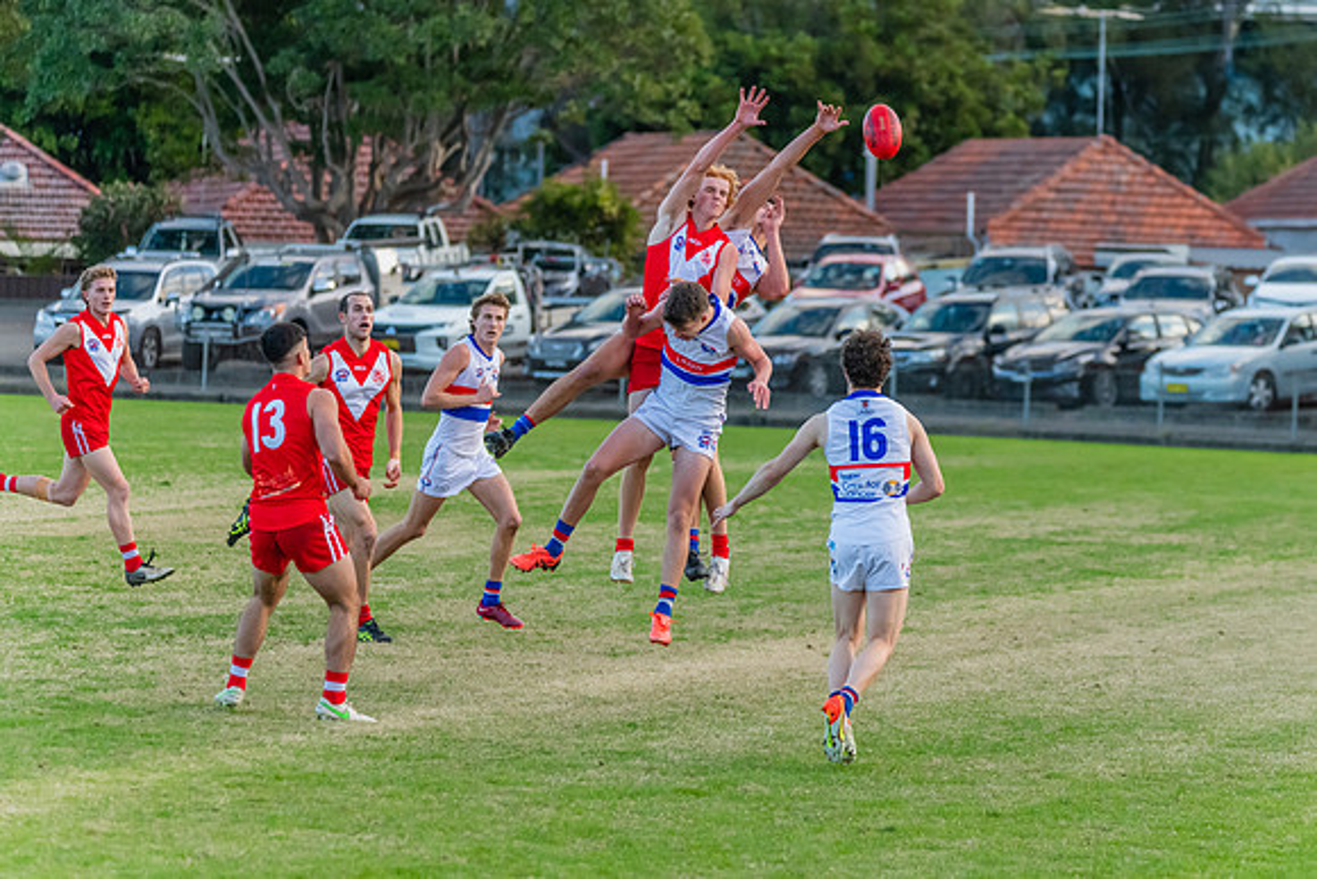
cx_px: 732
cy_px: 419
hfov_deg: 7.7
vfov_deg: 5.1
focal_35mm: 269
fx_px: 9831
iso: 3600
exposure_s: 1/1600
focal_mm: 240
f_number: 5.3
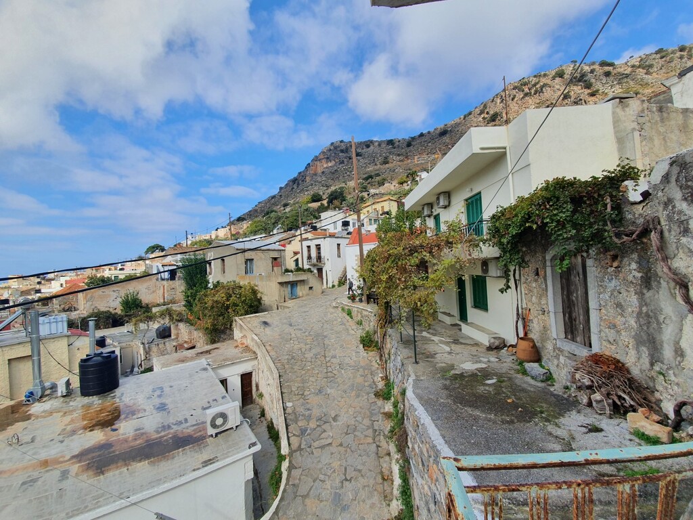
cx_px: 346
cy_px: 260
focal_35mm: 13
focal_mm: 1.8
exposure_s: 1/786
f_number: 2.2
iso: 50
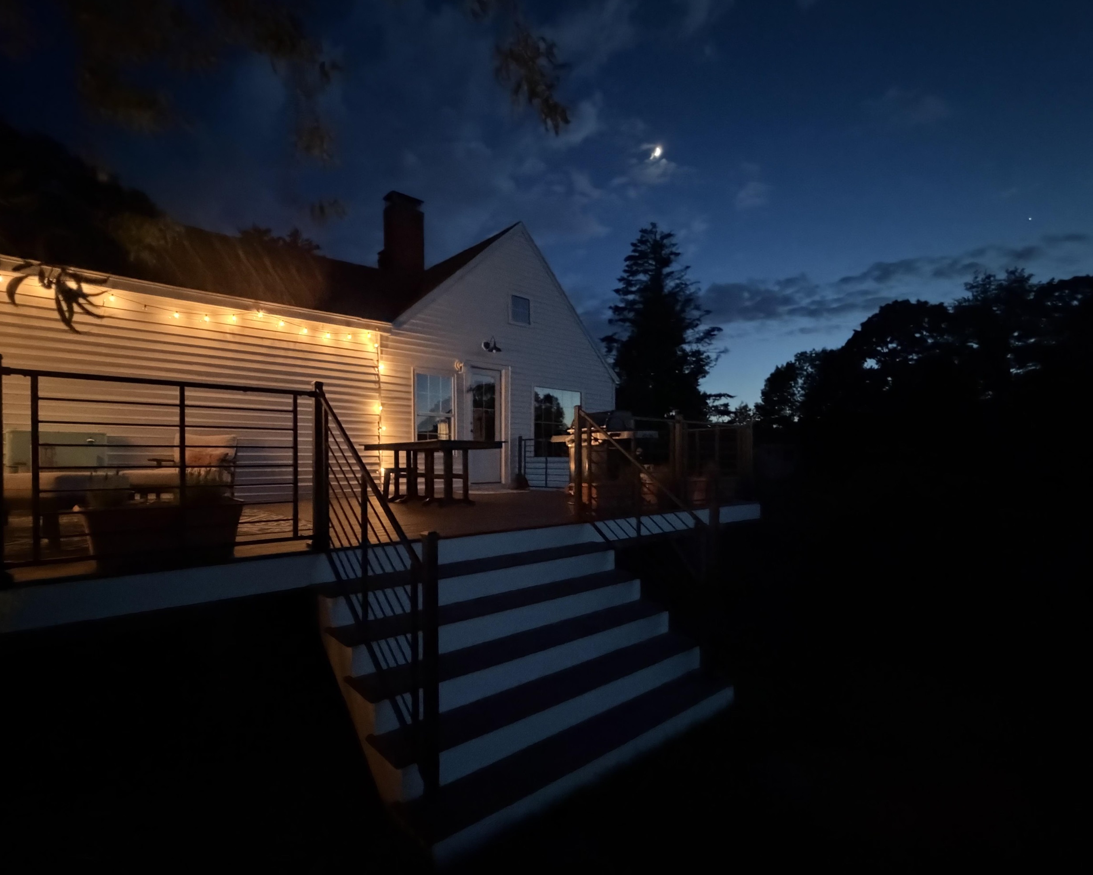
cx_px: 505
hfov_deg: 89.5
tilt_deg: -0.7
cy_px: 466
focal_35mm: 17
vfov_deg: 76.9
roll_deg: +0.6
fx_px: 550
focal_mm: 2.22
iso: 2500
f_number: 2.2
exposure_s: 1/24
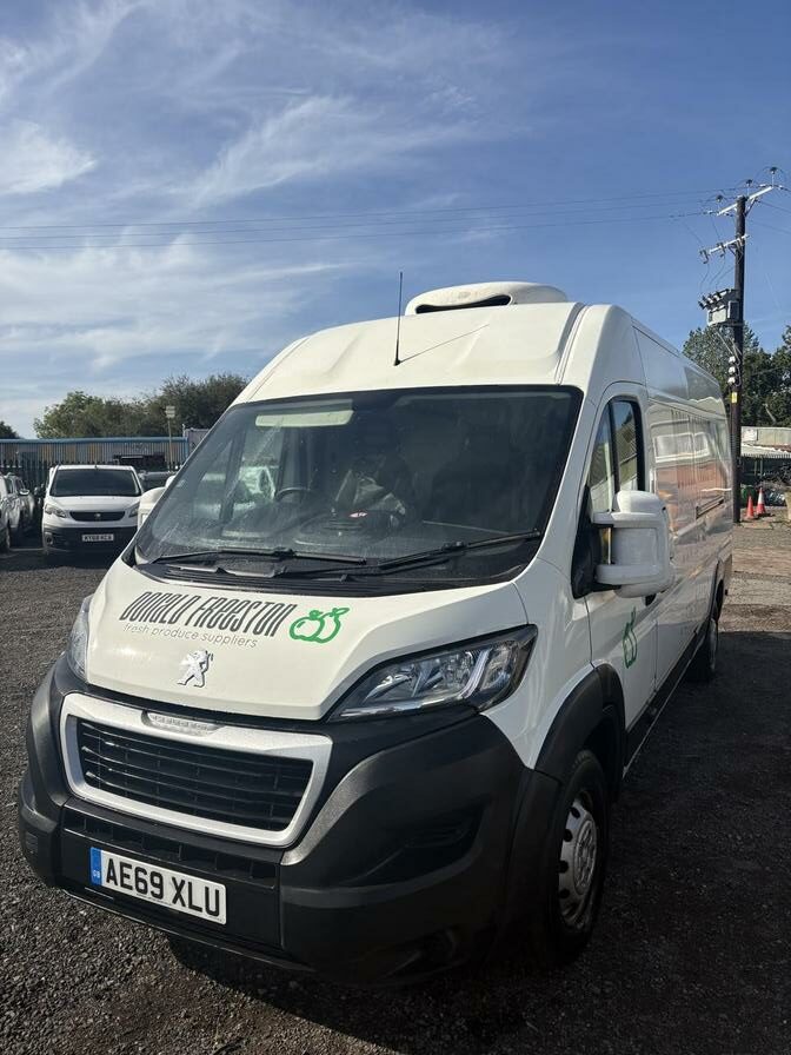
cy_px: 528
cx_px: 396
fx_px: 792
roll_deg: +2.2
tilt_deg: -0.9
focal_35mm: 26
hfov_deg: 53.1
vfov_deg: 67.3
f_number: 1.6
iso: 50
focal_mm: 5.96
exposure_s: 1/4608
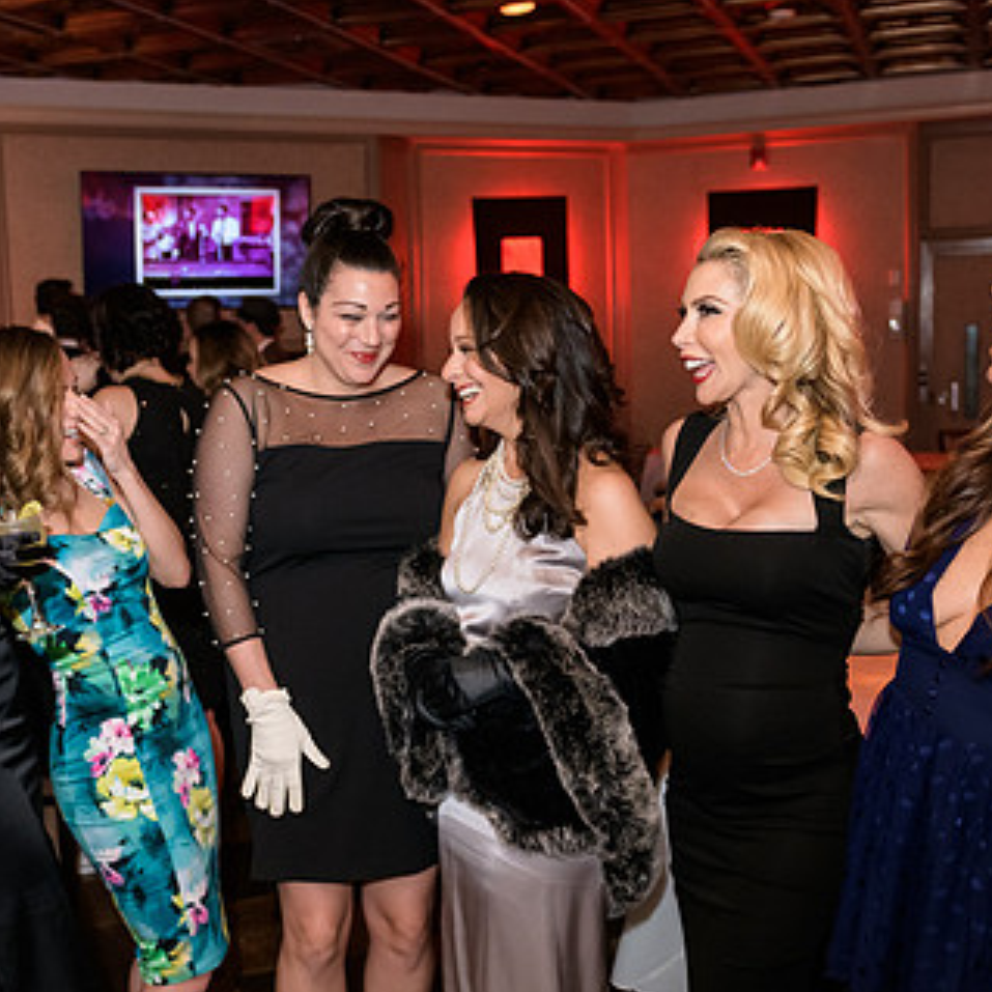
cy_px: 506
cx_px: 365
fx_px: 1394
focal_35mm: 43
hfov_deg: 38.9
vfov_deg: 39.2
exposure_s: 1/125
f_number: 3.2
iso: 1600
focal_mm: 24
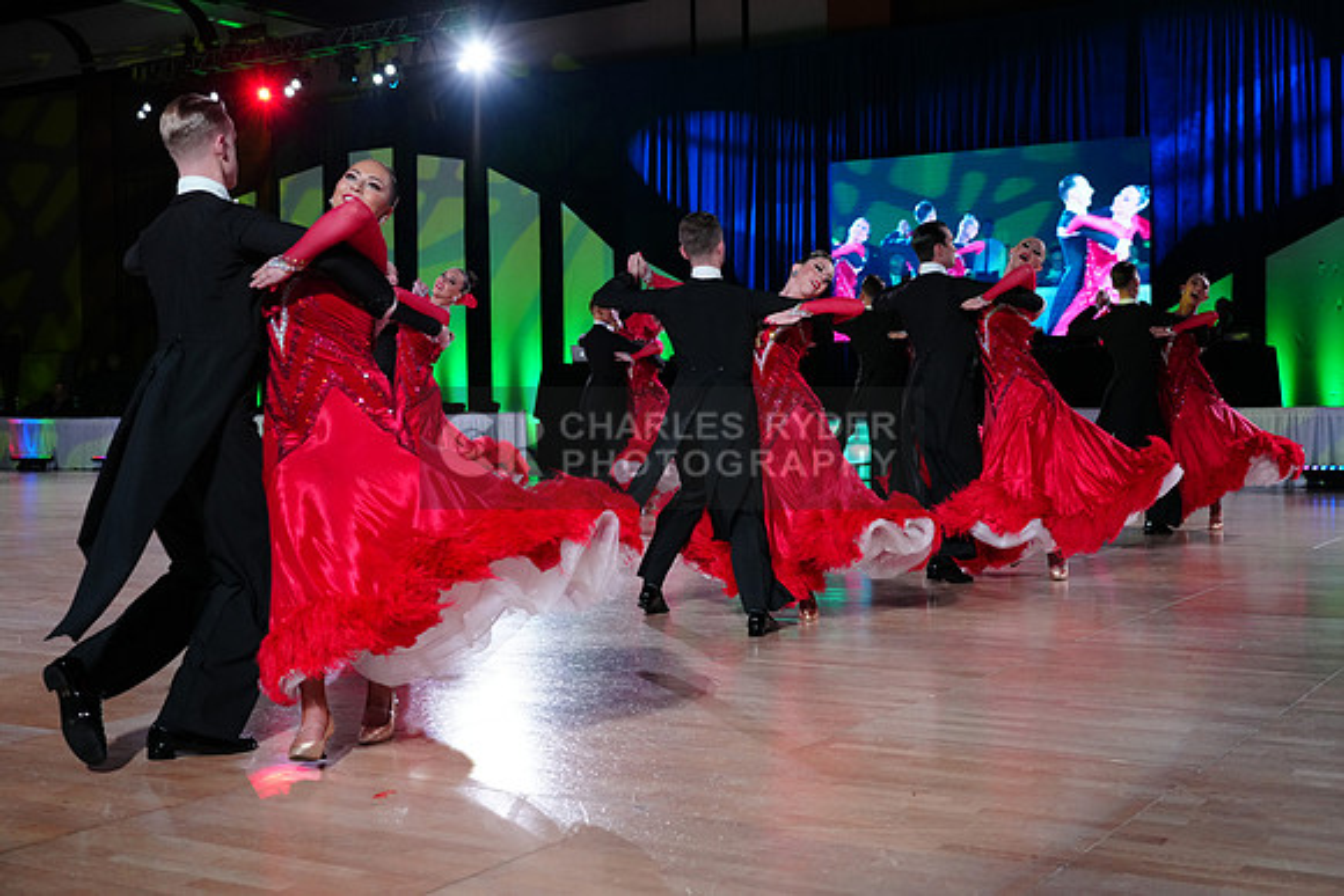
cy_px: 448
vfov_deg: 31.2
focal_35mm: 43
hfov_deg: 45.4
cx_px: 672
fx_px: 1606
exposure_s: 1/400
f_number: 4
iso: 2500
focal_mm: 43
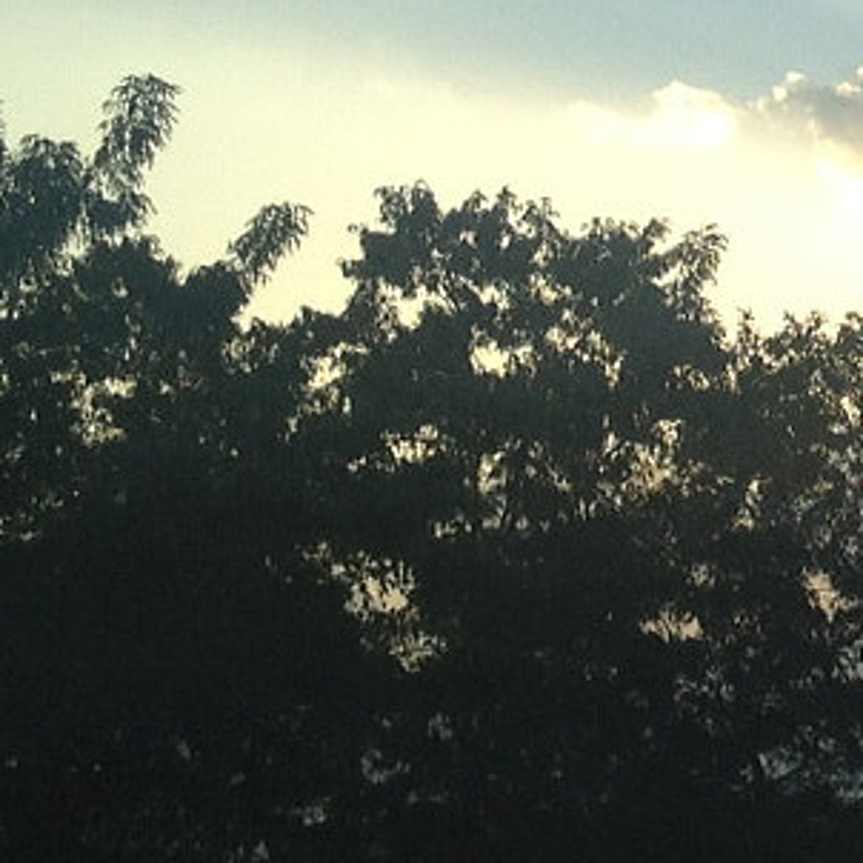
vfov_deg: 10.6
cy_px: 154
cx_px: 1503
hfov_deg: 10.1
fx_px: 4626
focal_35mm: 164
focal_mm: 4.28
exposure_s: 1/951
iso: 50
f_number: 2.4
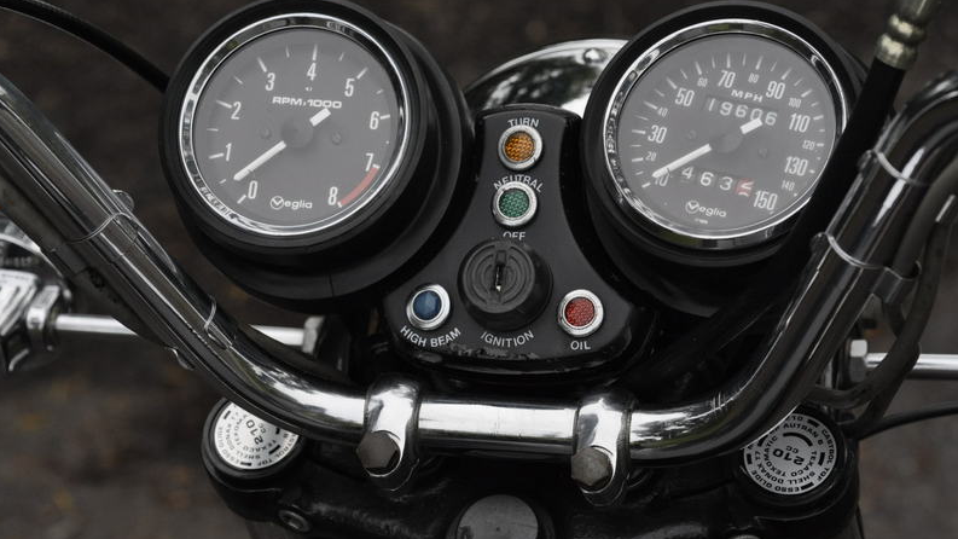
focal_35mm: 95
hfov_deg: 22.5
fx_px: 2413
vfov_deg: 12.7
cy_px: 276
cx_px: 477
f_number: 8
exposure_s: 1/640
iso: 800
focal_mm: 60
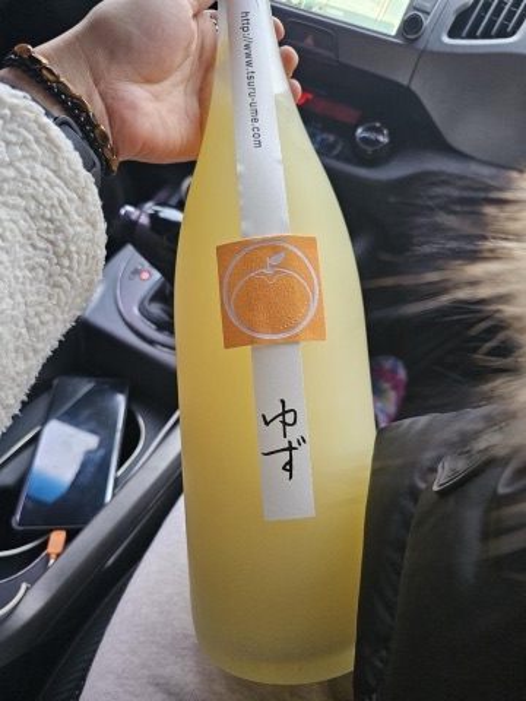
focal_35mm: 23
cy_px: 350
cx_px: 263
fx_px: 466
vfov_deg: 73.9
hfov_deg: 58.9
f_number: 1.7
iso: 640
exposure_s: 1/120
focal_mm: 6.3
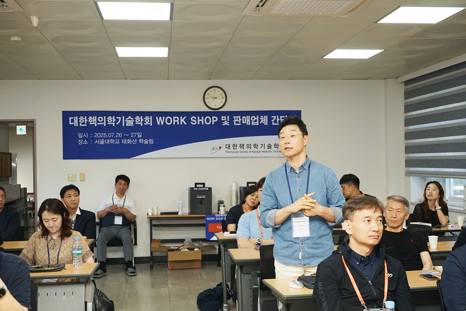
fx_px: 544
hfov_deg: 46.4
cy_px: 156
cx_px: 233
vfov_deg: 31.9
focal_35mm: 42
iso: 400
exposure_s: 1/100
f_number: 6.3
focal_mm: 42
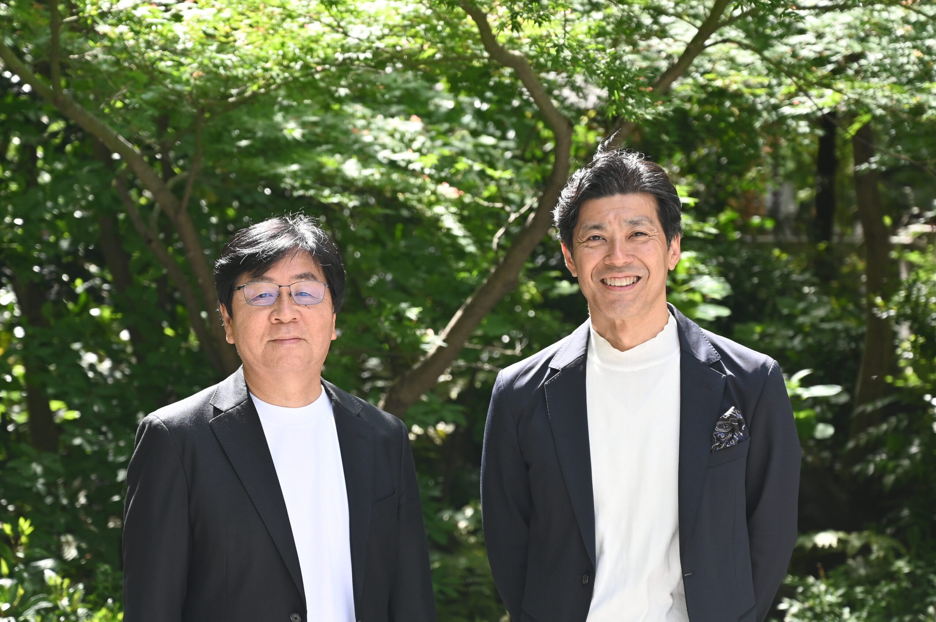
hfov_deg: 28.9
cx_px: 468
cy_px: 311
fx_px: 1819
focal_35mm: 70
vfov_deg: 19.4
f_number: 4.5
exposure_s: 1/250
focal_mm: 70
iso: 200
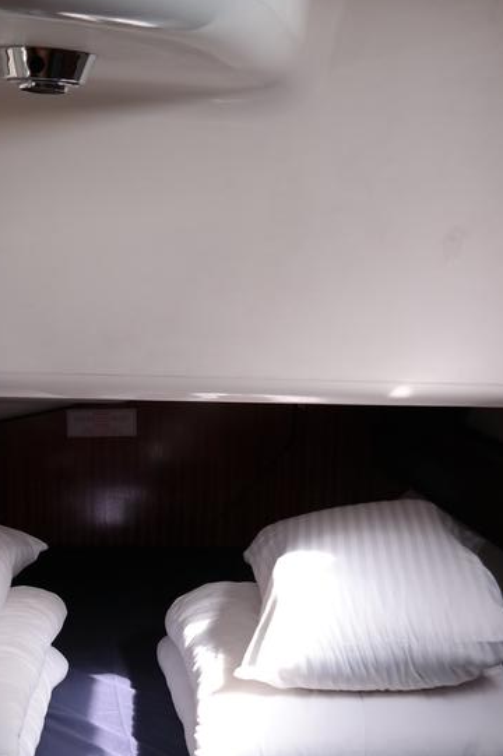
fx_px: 1490
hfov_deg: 19.1
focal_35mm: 71
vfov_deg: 27.8
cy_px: 613
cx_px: 201
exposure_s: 1/40
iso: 200
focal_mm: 20
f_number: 3.5
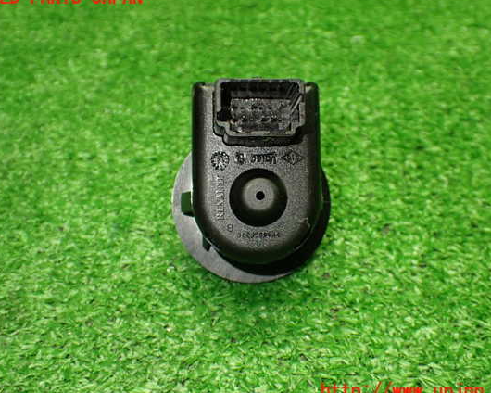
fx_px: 610
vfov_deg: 35.7
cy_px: 195
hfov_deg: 43.8
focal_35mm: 42
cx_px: 252
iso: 800
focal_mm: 6.83
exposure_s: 1/125
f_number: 2.7
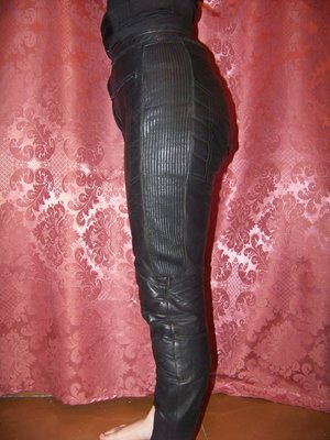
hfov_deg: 39.7
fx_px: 458
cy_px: 220
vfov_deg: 51.4
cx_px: 165
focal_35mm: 36
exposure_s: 1/30
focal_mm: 5.85
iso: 200
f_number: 2.8
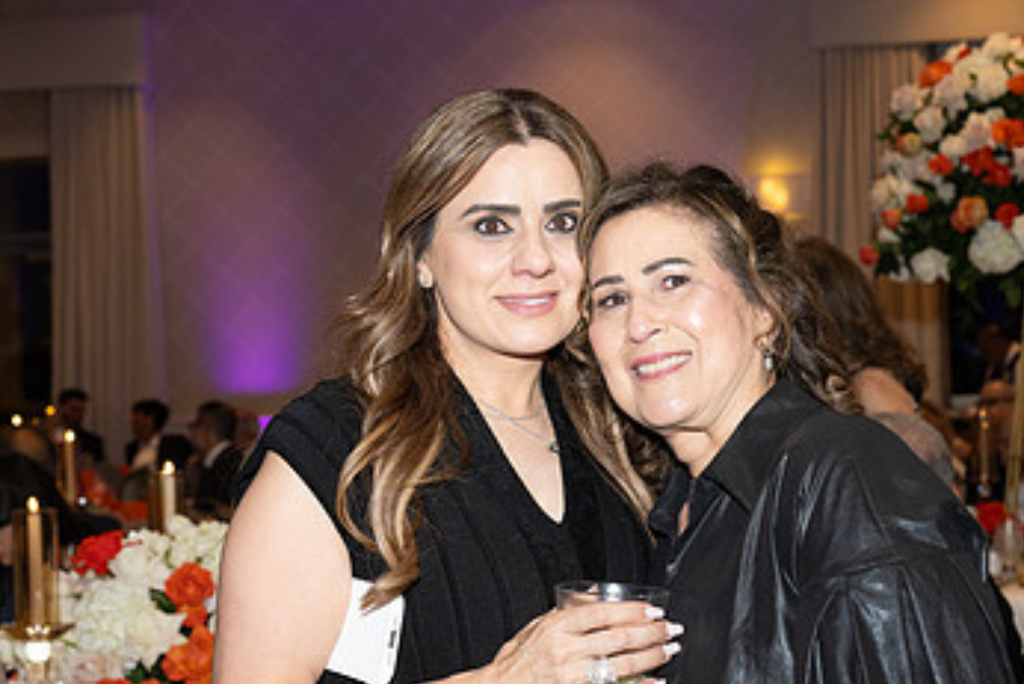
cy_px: 463
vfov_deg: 17.7
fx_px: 2191
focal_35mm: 77
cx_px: 645
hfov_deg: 26.2
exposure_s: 1/100
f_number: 5.6
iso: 800
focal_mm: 46
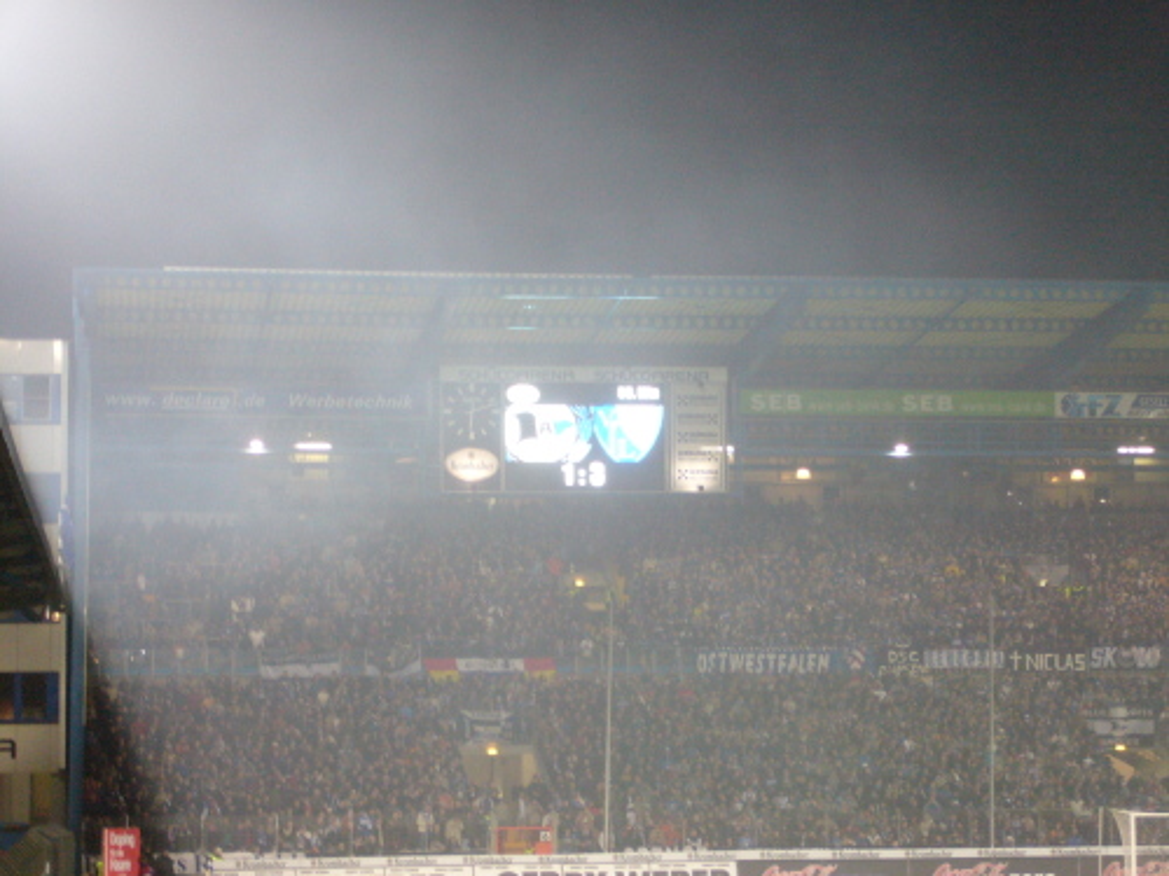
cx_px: 584
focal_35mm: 105
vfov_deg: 14.1
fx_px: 3546
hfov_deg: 18.7
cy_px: 438
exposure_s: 1/13
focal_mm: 17.4
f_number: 5
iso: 200
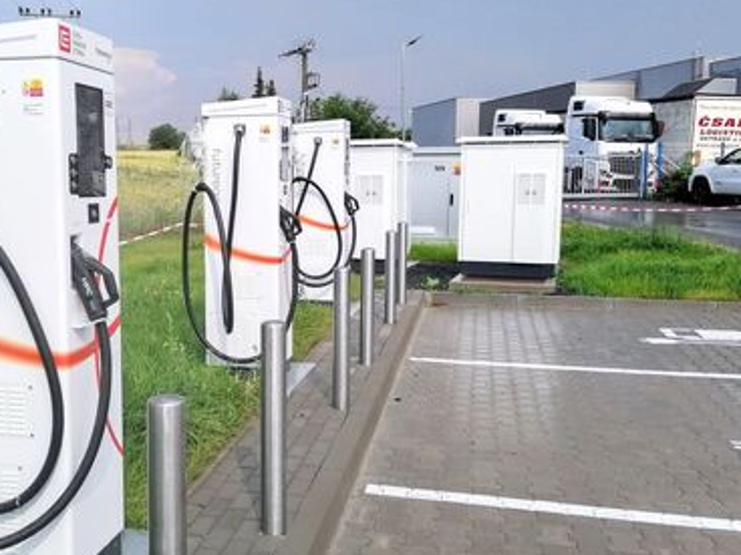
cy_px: 282
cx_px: 236
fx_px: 878
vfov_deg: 35.1
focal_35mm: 41
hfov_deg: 45.0
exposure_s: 1/1757
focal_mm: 5.3
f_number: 1.8
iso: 50
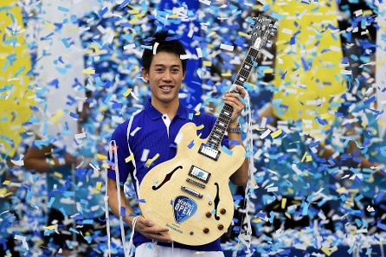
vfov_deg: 7.2
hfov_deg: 10.8
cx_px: 193
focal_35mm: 190
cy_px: 128
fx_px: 2036
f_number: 2.8
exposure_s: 1/1250
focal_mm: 190
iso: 3200
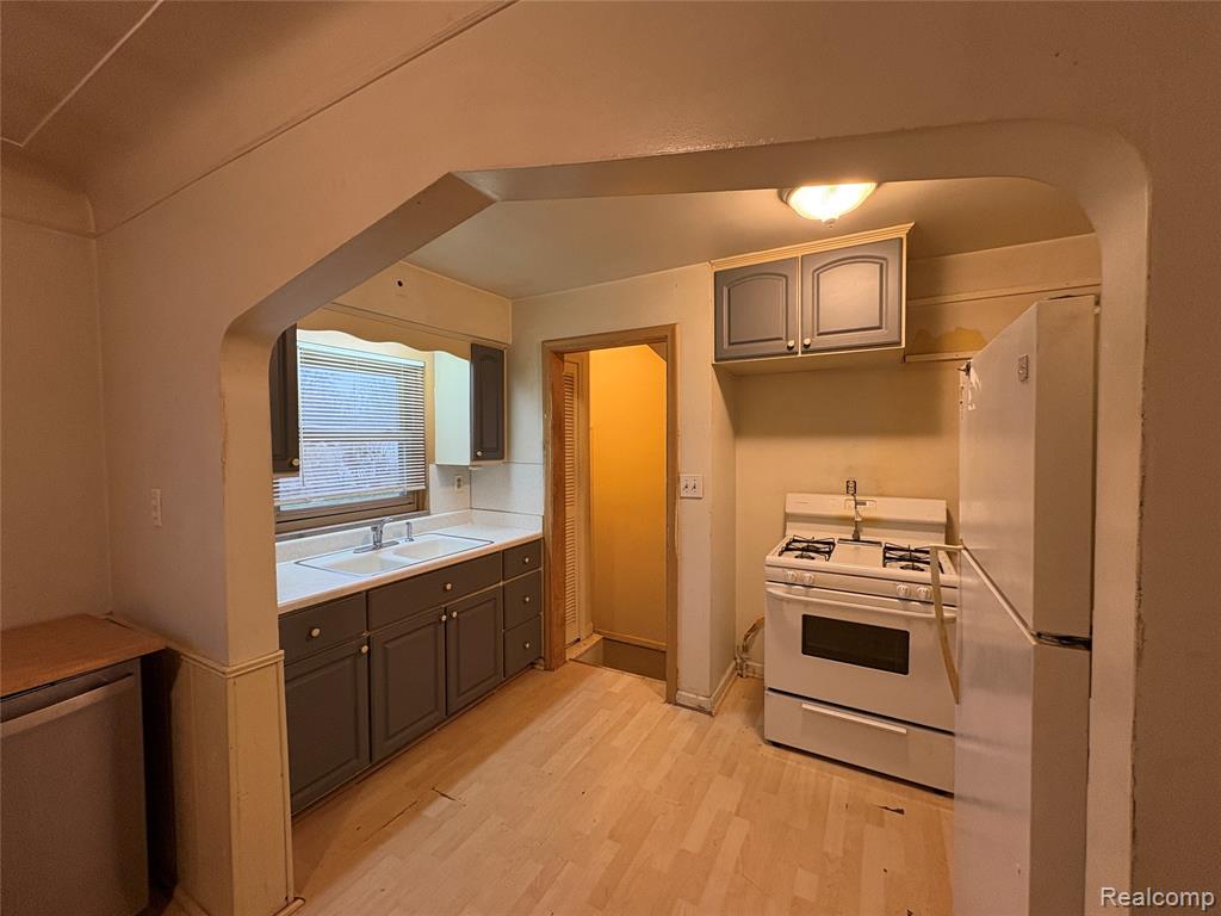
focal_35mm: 14
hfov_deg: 102.1
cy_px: 458
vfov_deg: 85.7
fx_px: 494
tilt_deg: -2.0
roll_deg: -0.2
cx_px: 610
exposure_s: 1/60
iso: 200
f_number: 2.2
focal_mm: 2.22
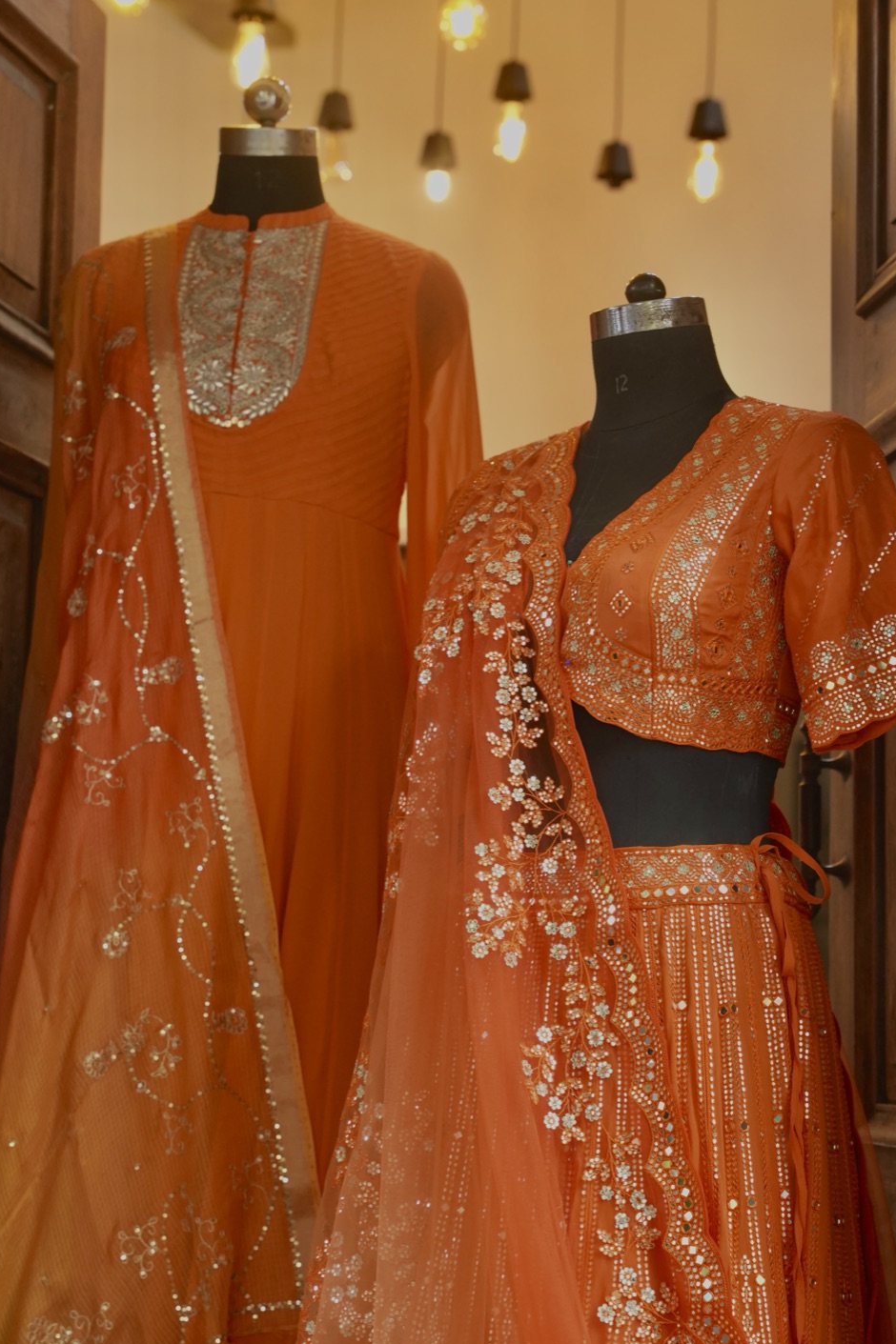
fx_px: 2843
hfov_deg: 17.9
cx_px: 466
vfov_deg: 26.6
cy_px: 625
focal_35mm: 76
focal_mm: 67.1
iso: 2000
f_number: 4.5
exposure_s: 1/100
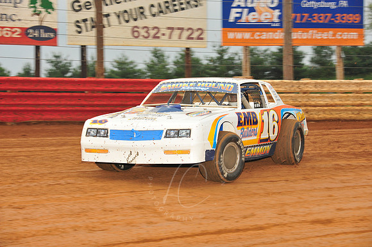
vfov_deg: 11.4
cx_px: 186
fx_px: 1239
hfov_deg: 17.1
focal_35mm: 120
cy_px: 124
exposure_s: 1/320
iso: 800
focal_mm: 120
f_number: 7.1
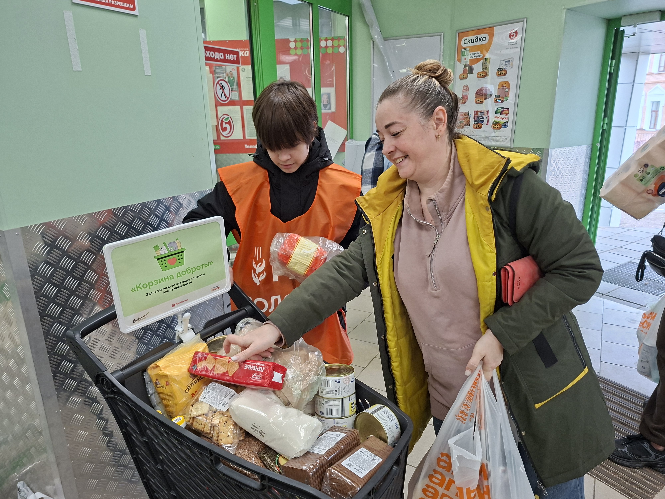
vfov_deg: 58.9
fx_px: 442
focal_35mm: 23
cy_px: 250
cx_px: 332
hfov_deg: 73.9
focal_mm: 5.54
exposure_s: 1/100
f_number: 1.8
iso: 100
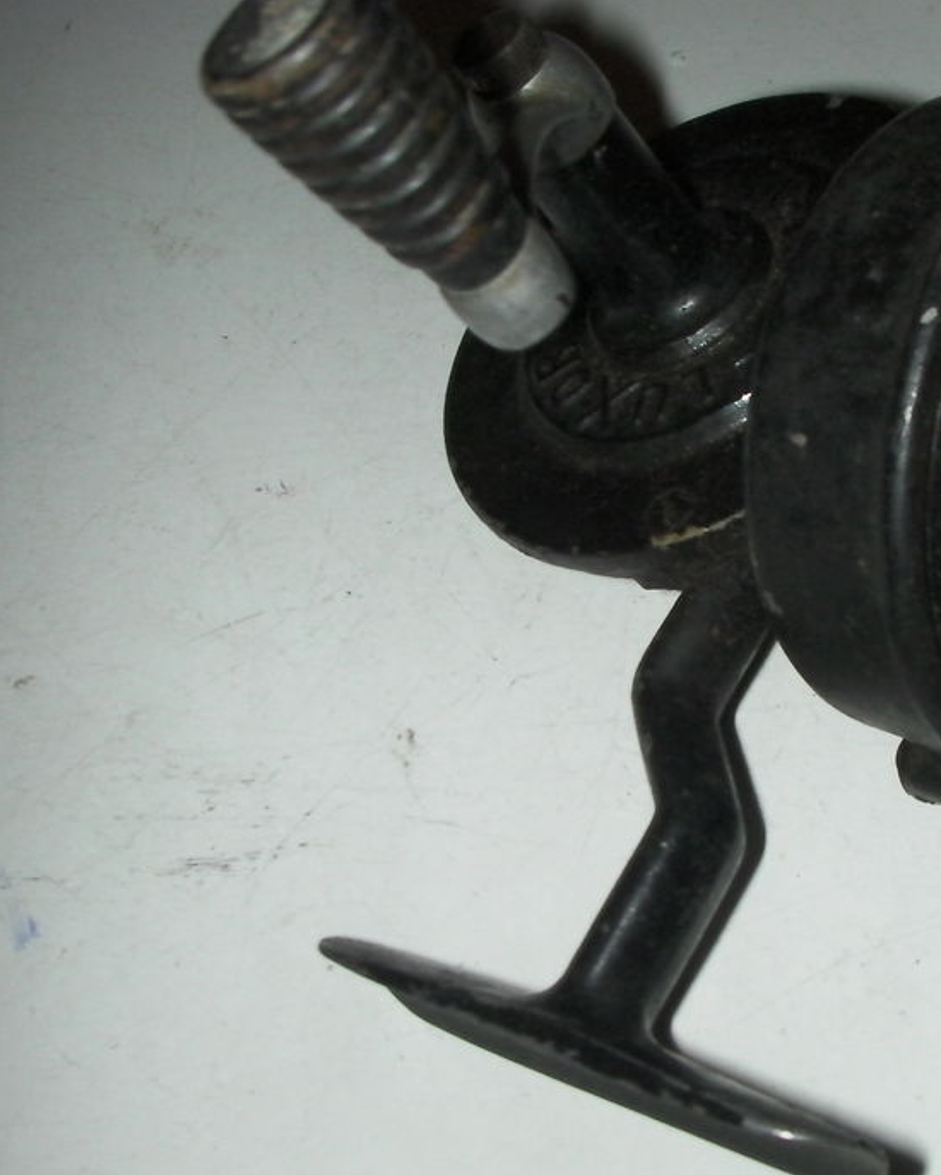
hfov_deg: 27.6
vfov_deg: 34.7
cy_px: 547
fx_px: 1879
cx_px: 741
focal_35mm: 54
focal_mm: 6.3
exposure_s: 1/30
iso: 200
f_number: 5.6
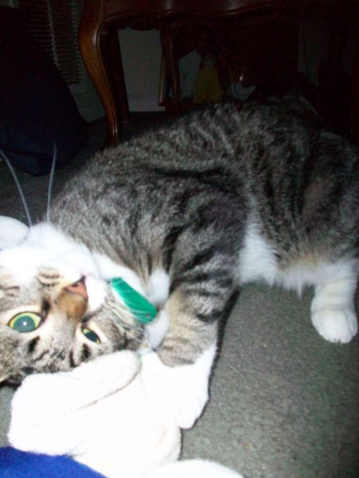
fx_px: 442
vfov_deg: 56.8
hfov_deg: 44.2
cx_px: 180
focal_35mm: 32
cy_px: 239
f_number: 2.8
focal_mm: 5.7
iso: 400
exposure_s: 1/125
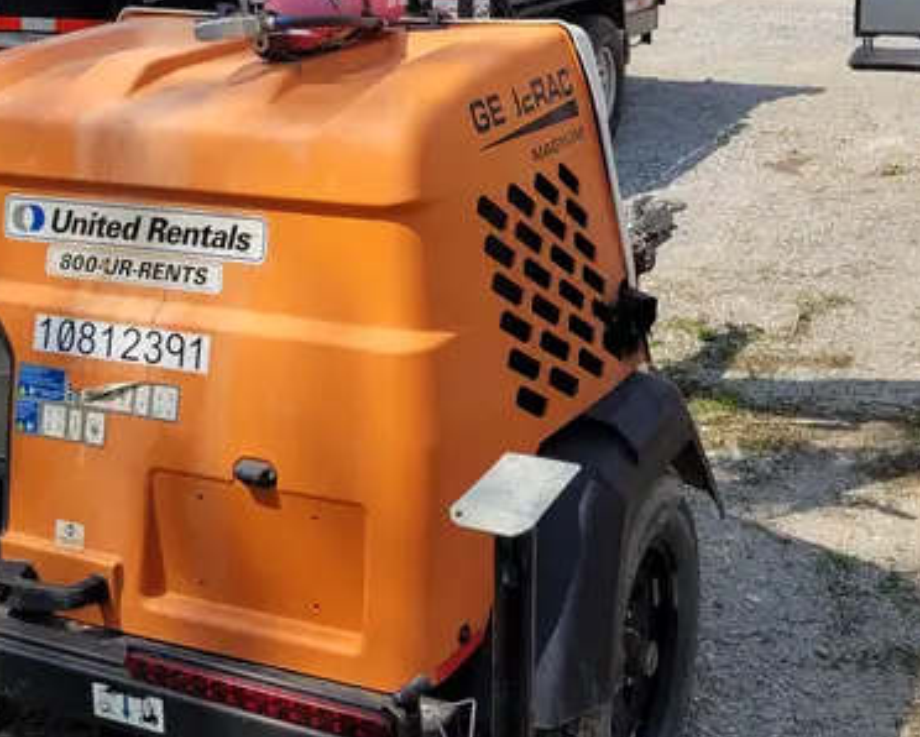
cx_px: 448
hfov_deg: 37.3
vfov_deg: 29.1
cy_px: 80
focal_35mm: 50
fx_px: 1362
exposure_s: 1/2397
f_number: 1.8
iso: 40
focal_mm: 5.4
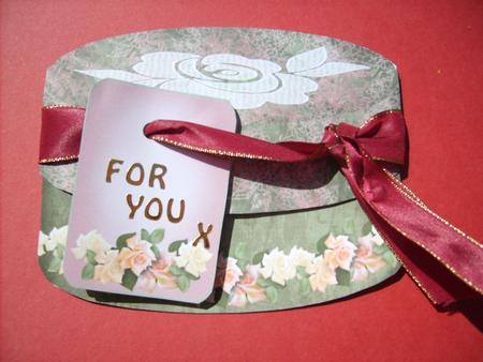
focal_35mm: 35
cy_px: 181
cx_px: 242
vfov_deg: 40.7
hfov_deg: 52.6
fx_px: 489
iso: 50
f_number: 7.1
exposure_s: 1/250
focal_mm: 5.8
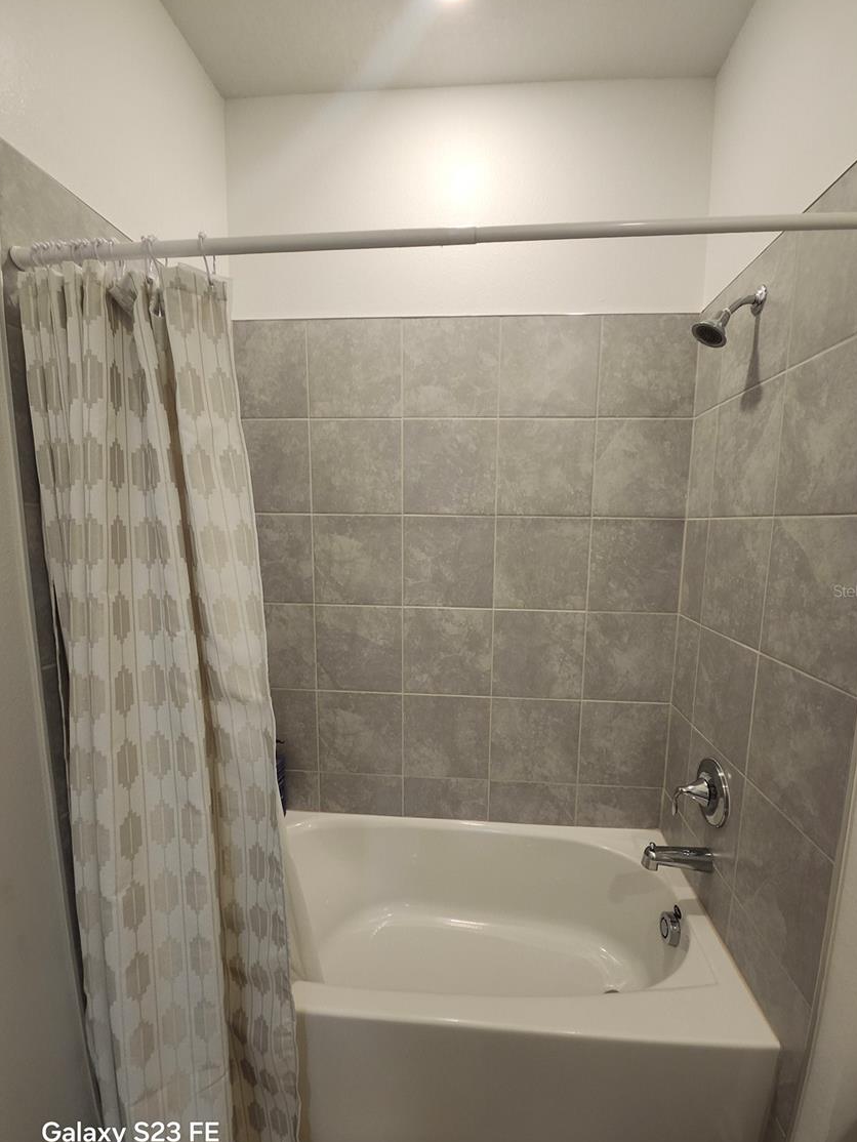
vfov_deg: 102.0
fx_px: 462
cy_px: 590
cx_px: 445
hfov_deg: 85.7
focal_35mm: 14
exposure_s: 1/60
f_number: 2.2
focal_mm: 1.74
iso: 125
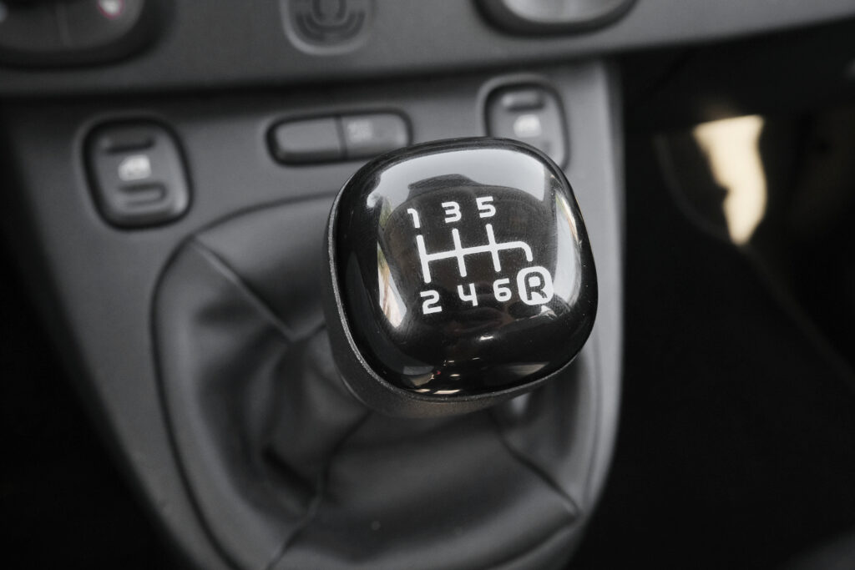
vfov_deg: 41.1
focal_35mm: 32
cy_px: 285
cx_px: 428
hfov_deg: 58.7
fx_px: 760
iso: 2000
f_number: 9
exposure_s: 1/50
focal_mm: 21.5
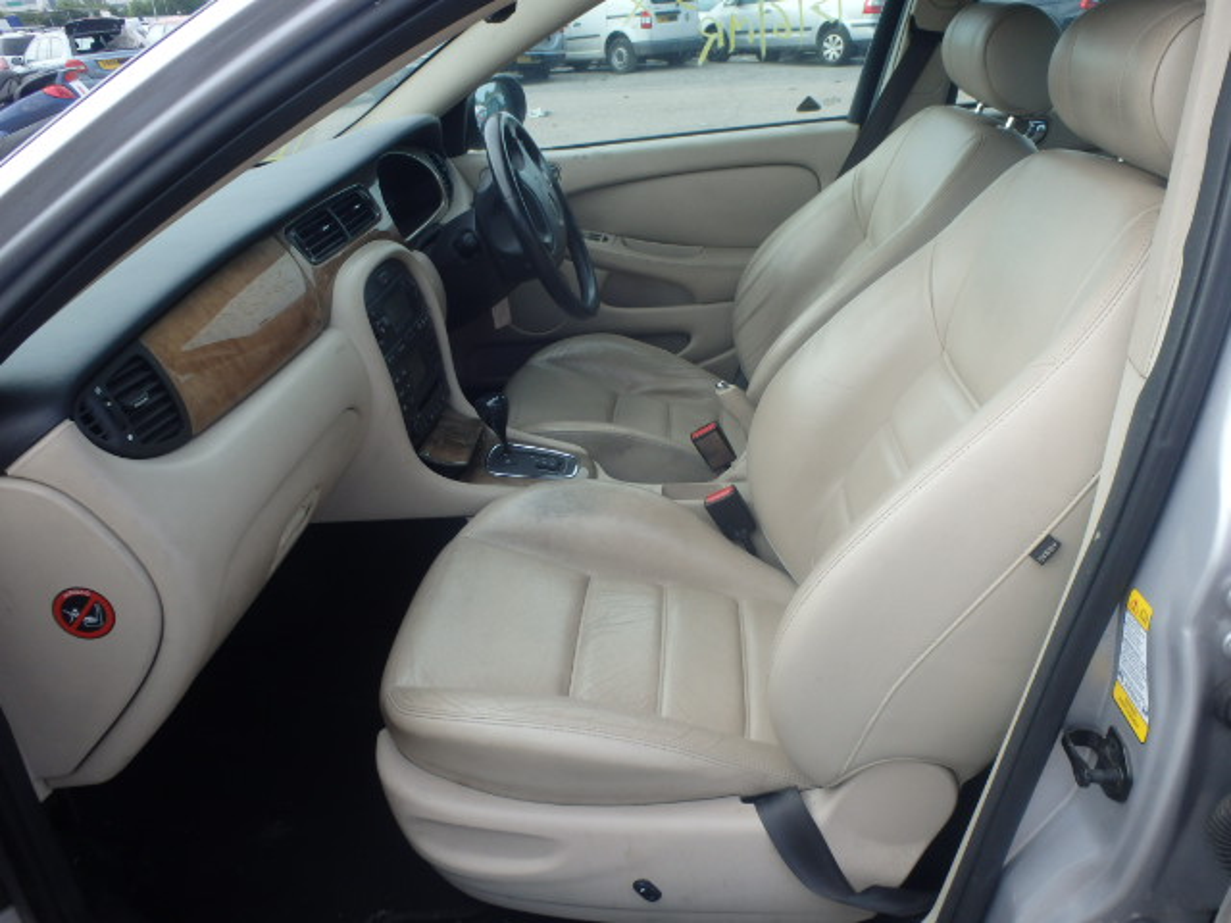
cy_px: 462
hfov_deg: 63.4
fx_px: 996
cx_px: 616
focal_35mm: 28
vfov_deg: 49.7
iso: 125
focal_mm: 5
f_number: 3.9
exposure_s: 1/320
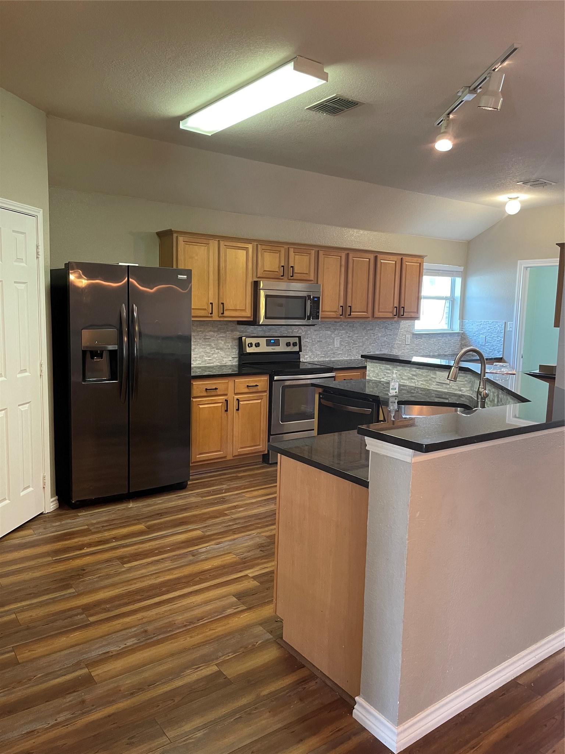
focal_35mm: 26
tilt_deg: -6.5
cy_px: 377
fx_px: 566
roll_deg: -1.4
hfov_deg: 53.1
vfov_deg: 67.3
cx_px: 282
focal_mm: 5.1
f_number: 1.6
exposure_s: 1/60
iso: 320
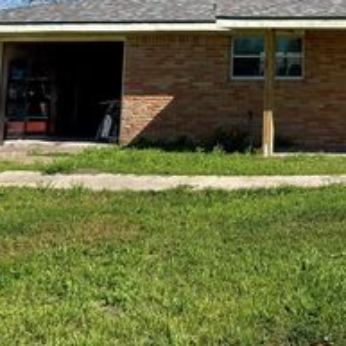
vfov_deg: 29.4
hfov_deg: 28.6
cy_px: 13
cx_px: 368
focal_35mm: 55
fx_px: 622
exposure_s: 1/4405
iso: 80
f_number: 1.78
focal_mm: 6.76
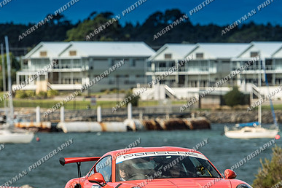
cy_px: 142
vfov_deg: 3.2
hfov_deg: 4.7
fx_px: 3407
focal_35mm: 435
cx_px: 148
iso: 160
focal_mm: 180
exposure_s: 1/3200
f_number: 4
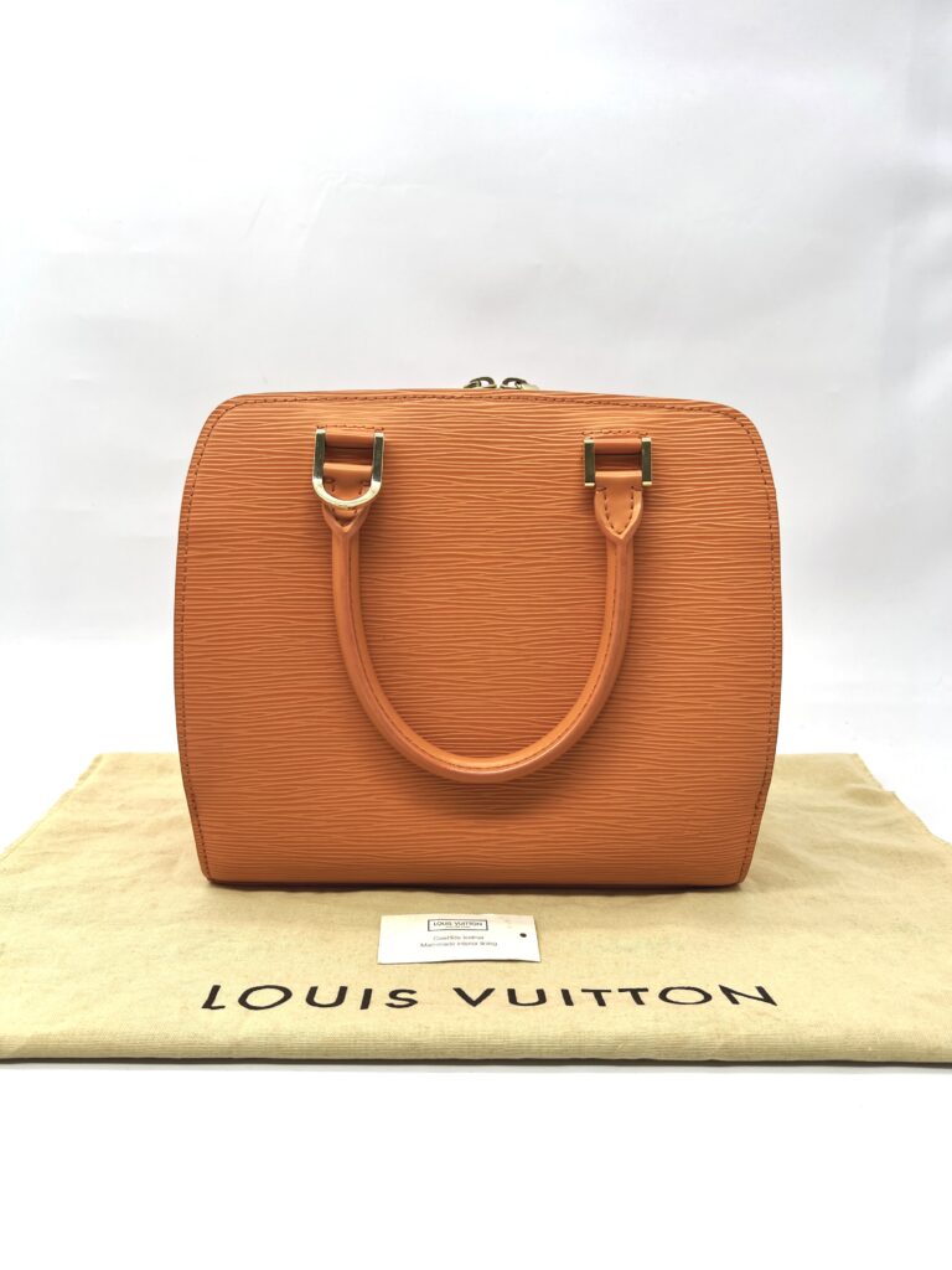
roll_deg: -1.0
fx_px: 953
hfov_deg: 53.1
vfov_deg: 67.3
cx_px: 476
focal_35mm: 26
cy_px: 635
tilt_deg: -13.6
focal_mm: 5.7
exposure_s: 1/203
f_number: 1.5
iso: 40
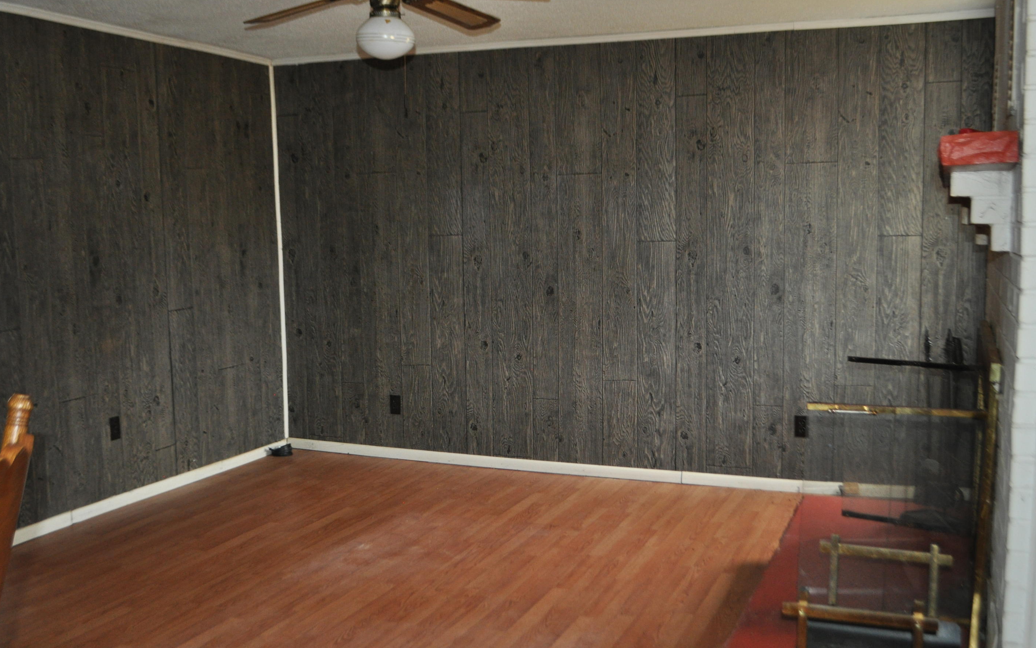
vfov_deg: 32.8
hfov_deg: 50.4
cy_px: 338
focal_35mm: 39
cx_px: 506
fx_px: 1101
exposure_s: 1/60
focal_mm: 24
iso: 800
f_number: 4
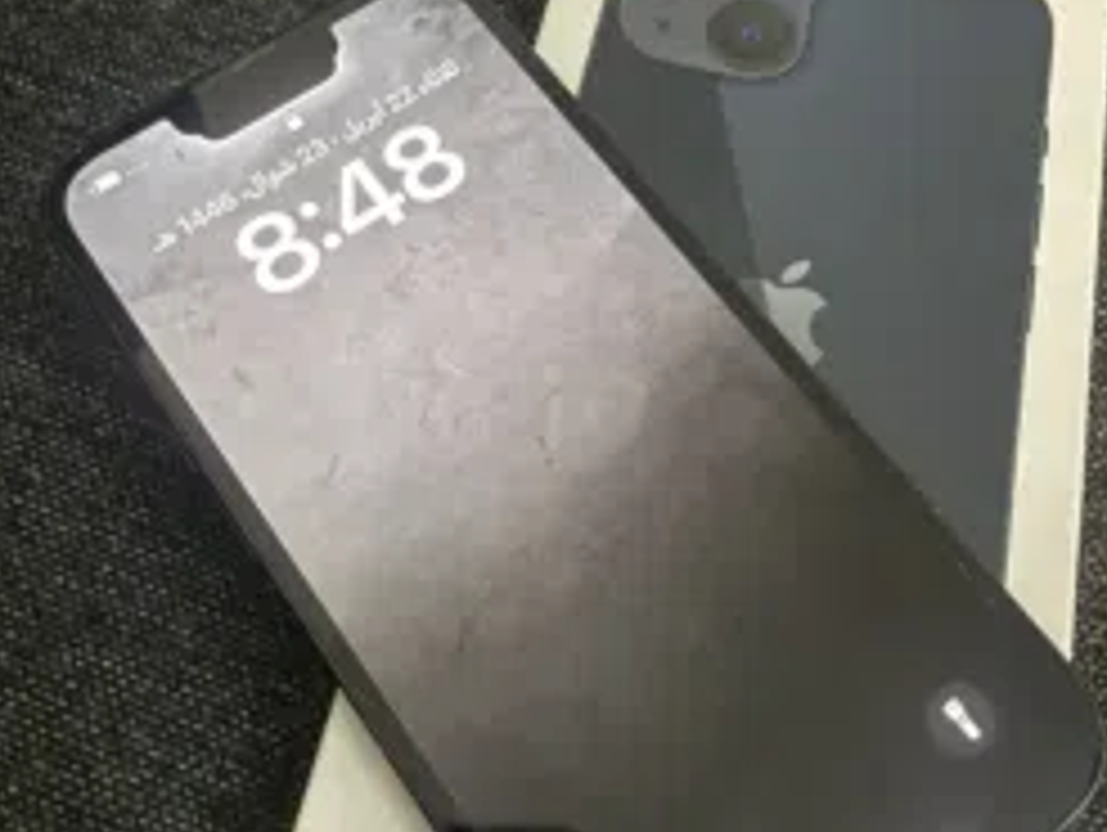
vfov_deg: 36.8
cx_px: 590
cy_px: 364
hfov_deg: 47.8
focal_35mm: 39
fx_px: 1248
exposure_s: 1/20
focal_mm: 2.22
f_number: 2.2
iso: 640
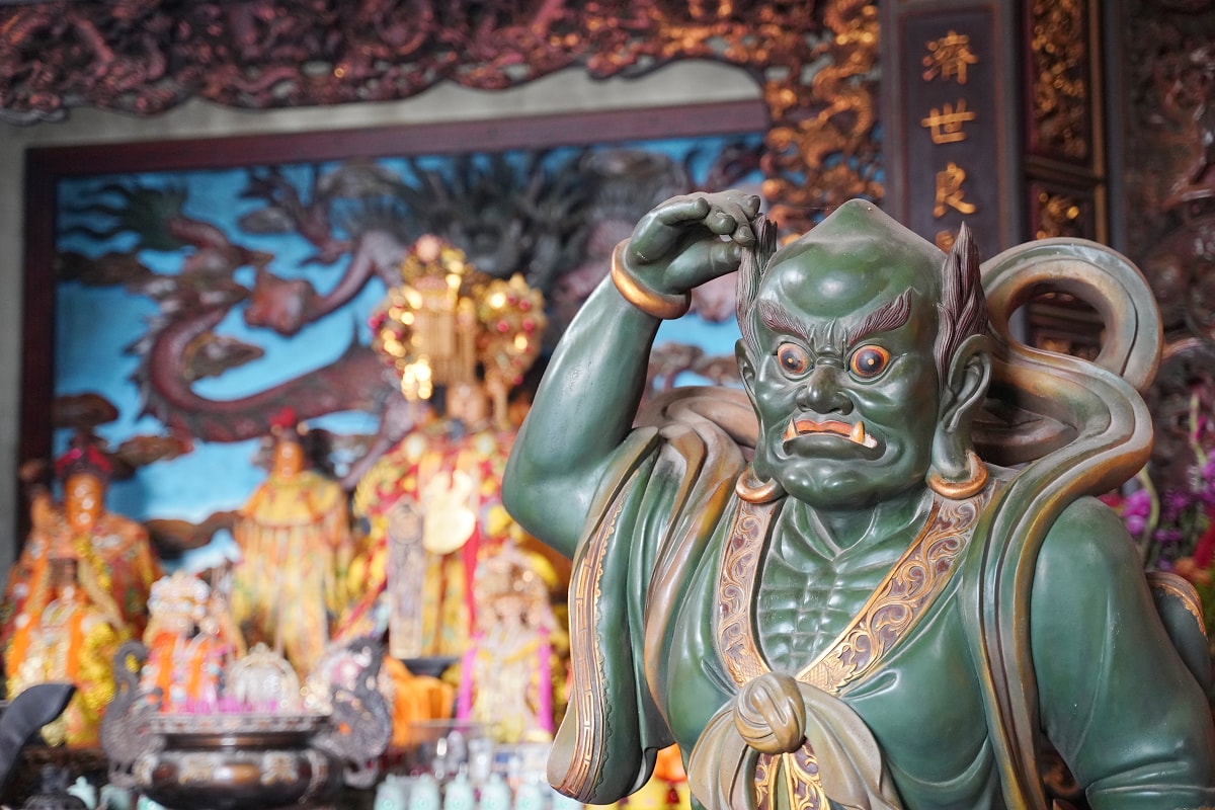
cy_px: 405
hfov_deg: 36.2
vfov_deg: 24.6
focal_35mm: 55
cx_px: 608
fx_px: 1856
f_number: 2.8
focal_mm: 55
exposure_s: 1/160
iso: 3200
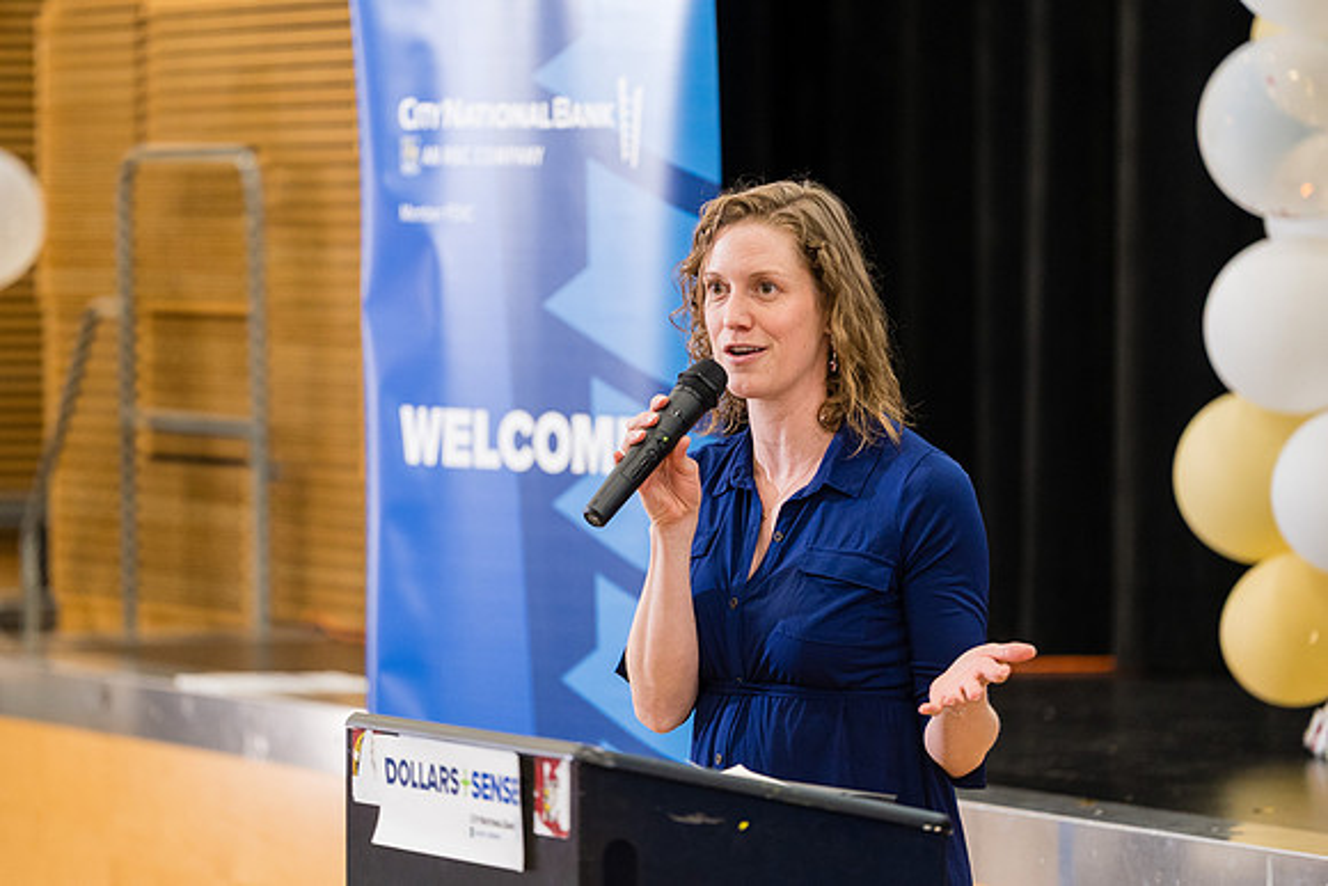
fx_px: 7158
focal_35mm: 194
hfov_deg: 10.6
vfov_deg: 7.1
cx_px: 664
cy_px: 443
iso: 1600
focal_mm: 194
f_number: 2.8
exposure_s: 1/250
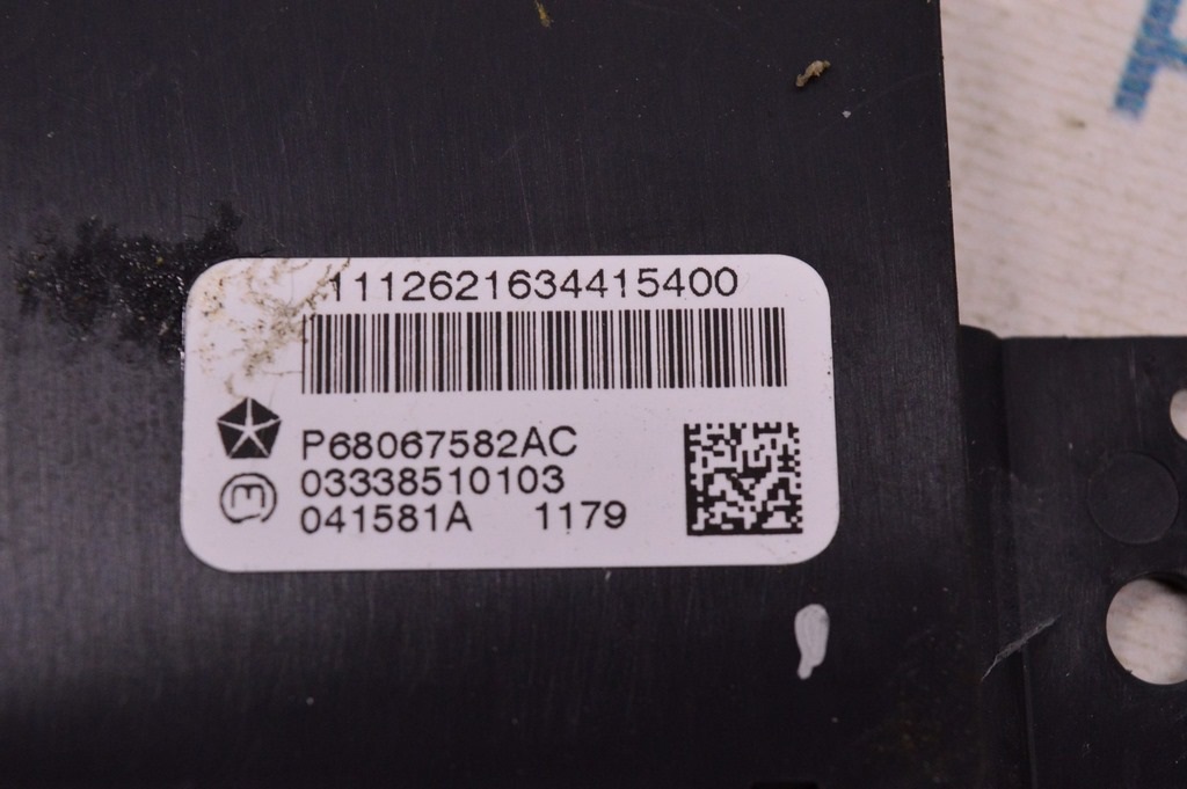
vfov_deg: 16.5
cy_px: 394
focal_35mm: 82
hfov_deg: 24.6
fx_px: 2718
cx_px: 594
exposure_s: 1/80
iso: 1600
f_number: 8
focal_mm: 55
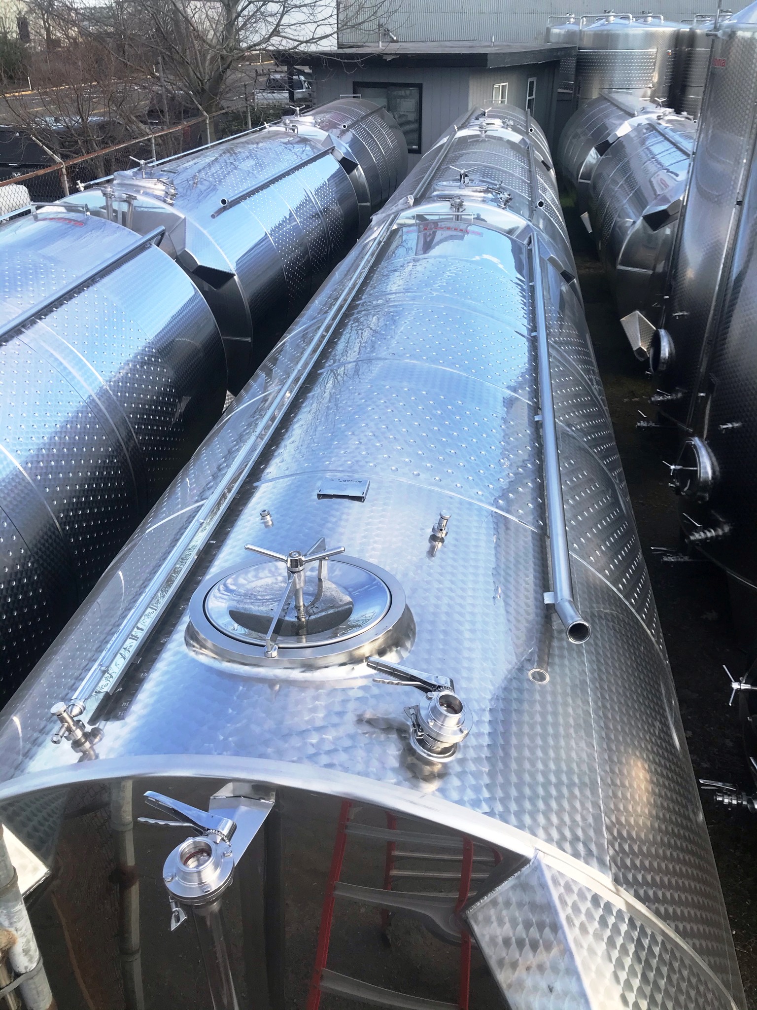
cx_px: 378
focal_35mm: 28
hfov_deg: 49.7
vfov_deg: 63.4
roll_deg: -0.7
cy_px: 505
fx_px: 816
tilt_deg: -30.0
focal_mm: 3.99
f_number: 1.8
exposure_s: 1/731
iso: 20
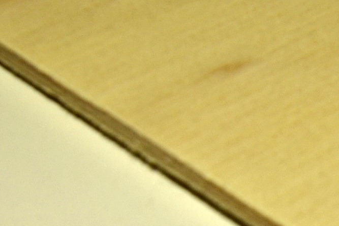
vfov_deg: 7.2
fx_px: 1756
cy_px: 363
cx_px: 648
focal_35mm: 186
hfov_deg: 10.3
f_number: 7.1
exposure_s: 1/160
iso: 100
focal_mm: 25
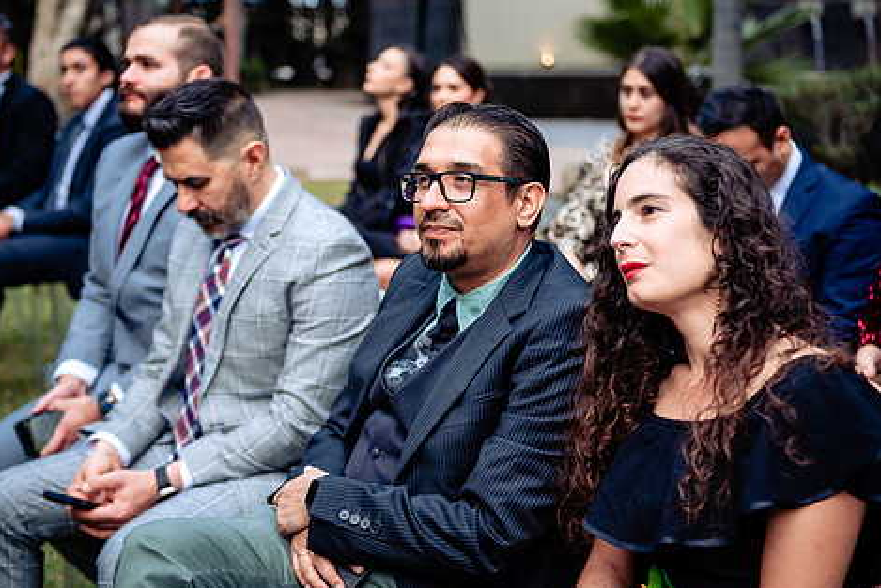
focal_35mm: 68
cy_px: 256
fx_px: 1665
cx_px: 468
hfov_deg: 29.6
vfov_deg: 20.0
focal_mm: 55
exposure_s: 1/160
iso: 320
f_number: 2.8
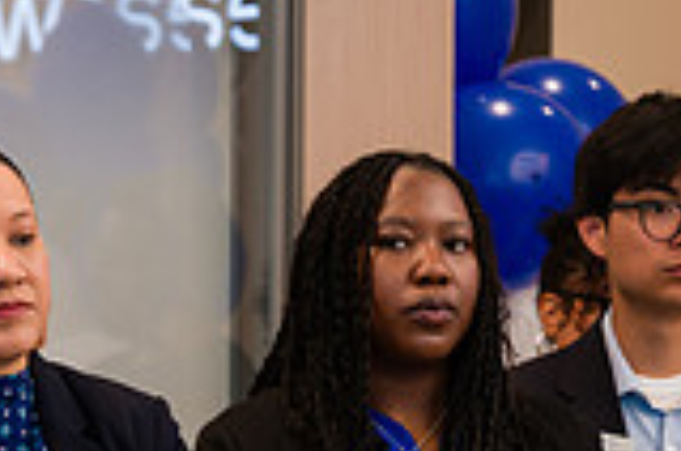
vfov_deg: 5.3
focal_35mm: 256
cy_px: 532
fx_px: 4833
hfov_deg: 8.0
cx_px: -51
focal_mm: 70
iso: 400
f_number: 3.2
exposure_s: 1/200
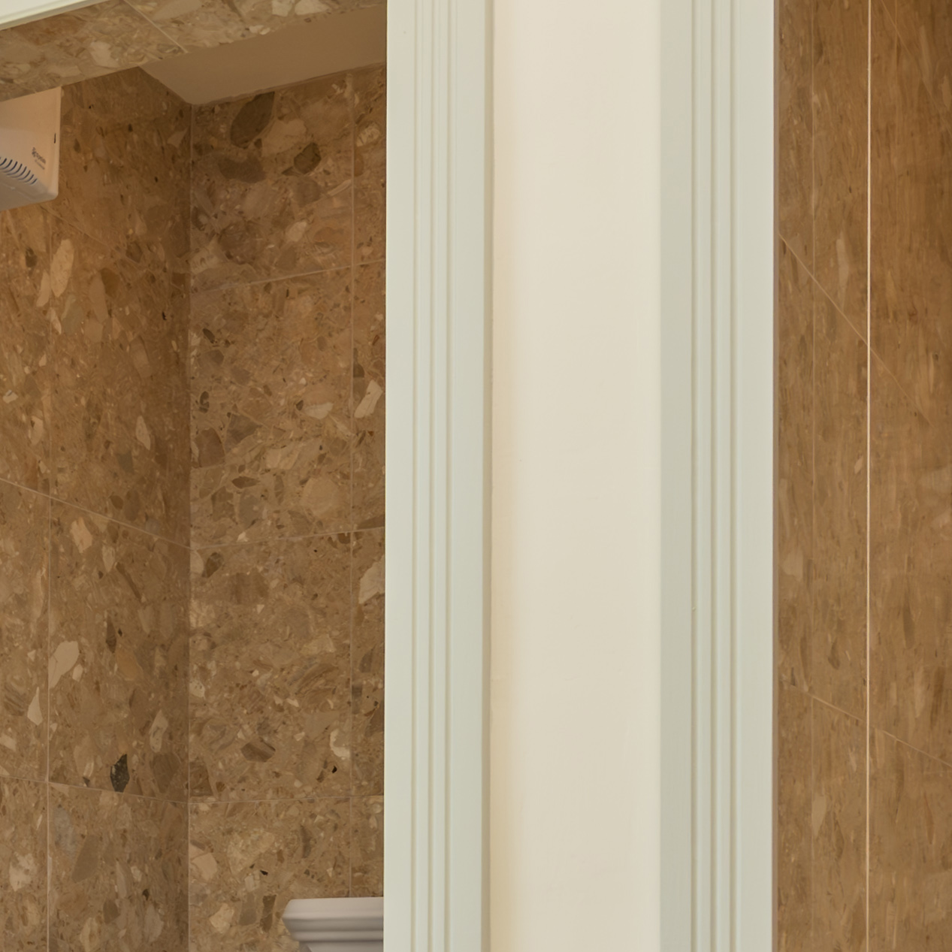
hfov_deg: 26.9
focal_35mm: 63
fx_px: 1960
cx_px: 239
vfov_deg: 25.8
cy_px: 977
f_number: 8
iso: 800
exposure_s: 1/60
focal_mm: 16
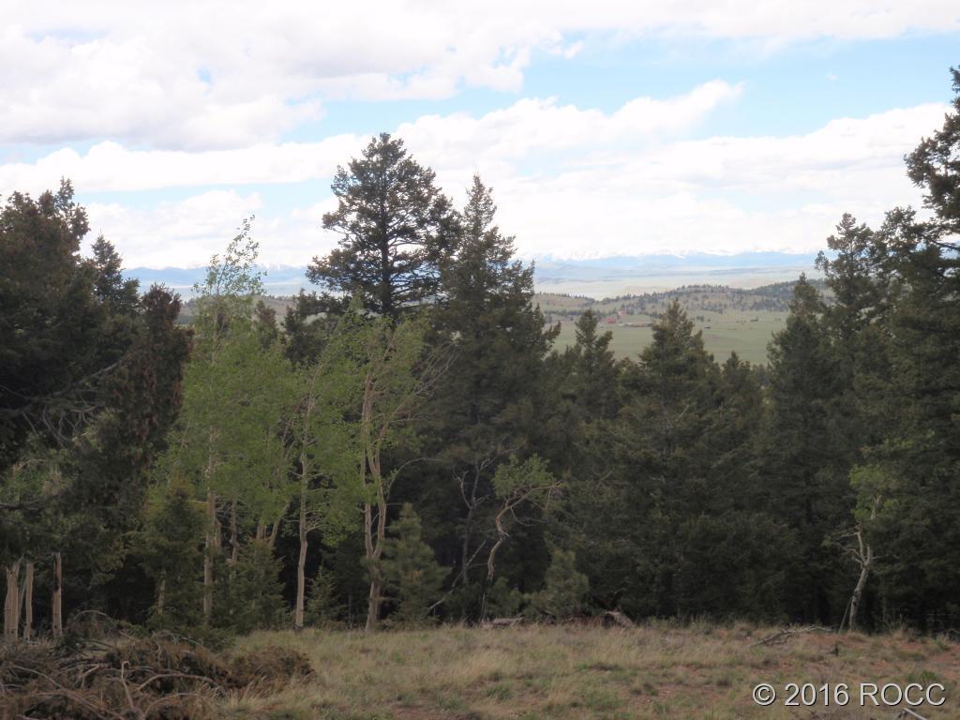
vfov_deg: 22.6
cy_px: 360
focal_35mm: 65
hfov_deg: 29.8
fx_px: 1803
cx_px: 480
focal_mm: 11.76
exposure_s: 1/160
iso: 64
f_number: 5.6
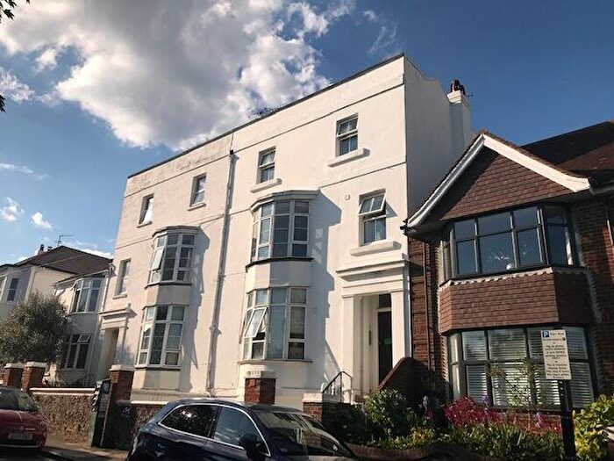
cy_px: 230
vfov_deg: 49.7
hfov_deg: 63.4
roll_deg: -2.5
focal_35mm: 28
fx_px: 497
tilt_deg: +20.6
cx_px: 307
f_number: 1.8
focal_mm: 3.99
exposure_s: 1/5051
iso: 20
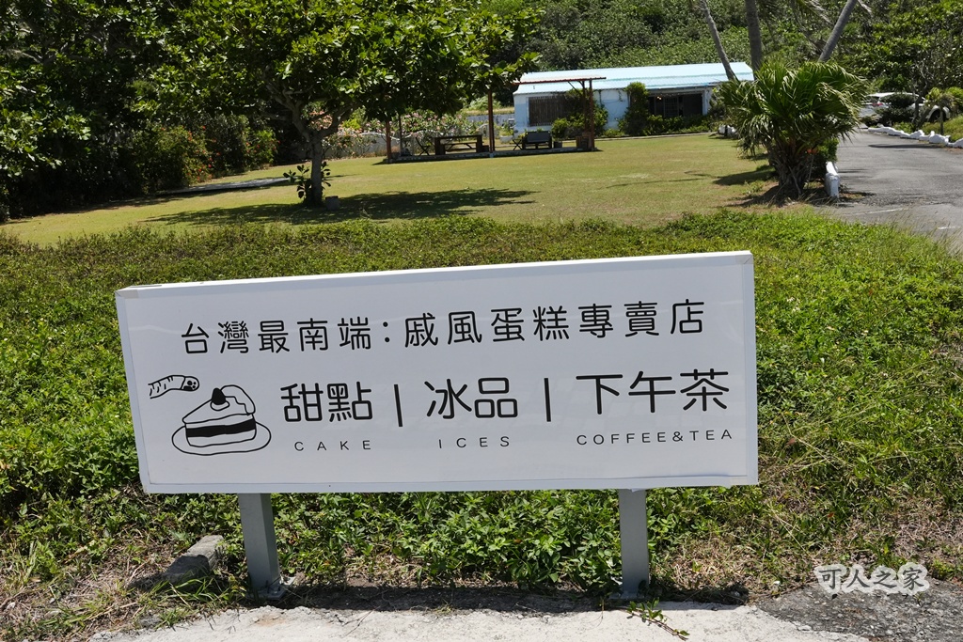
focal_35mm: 36
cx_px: 482
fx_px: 963
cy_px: 321
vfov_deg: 36.9
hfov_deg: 53.1
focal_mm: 24
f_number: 10
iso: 1600
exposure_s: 1/3200
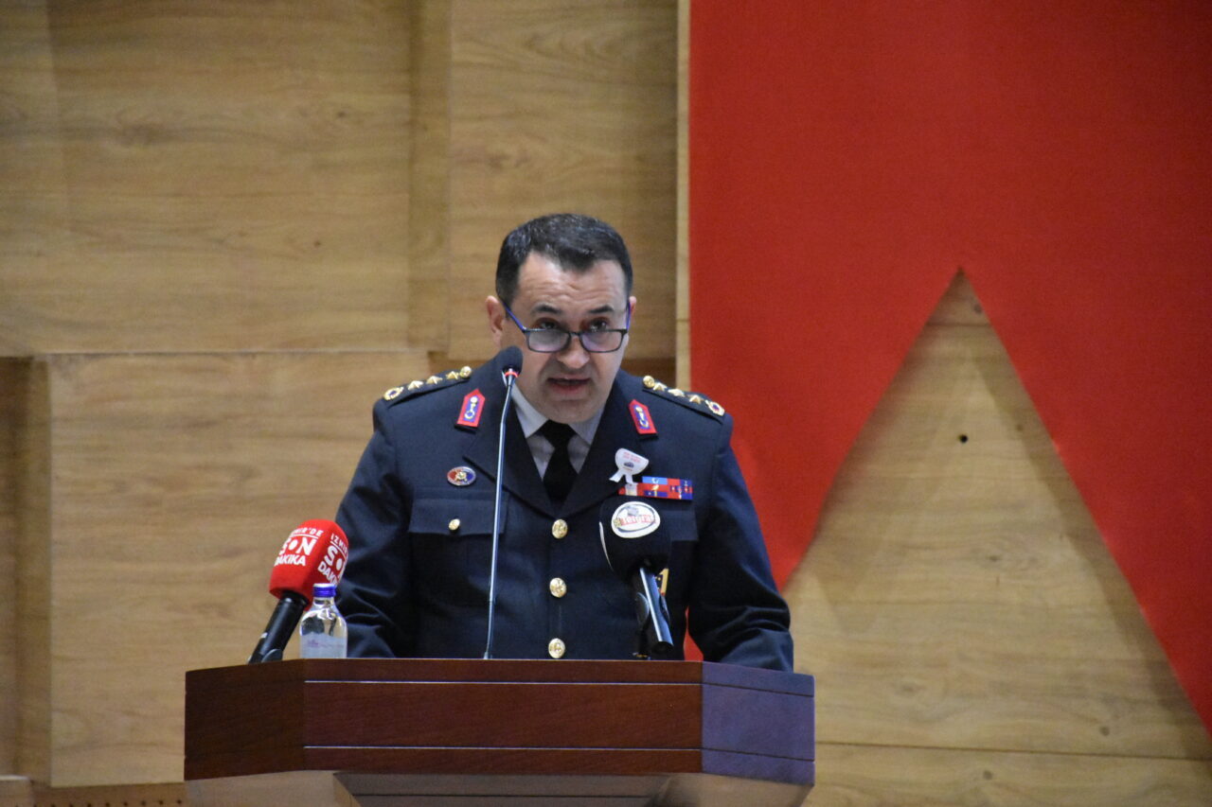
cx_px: 606
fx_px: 7069
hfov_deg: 9.8
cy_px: 404
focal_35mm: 210
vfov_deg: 6.5
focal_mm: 140
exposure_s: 1/125
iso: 12800
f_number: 5.6
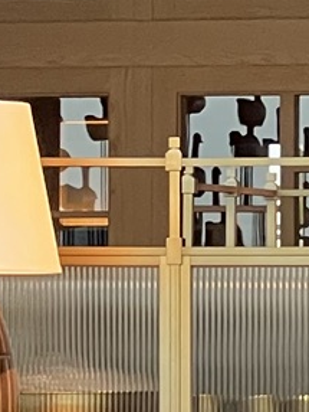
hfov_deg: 2.8
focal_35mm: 538
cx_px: 162
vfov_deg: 3.7
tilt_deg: +2.9
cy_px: 12
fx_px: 6394
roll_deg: -0.2
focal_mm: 9
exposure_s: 1/92
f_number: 2.8
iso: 200
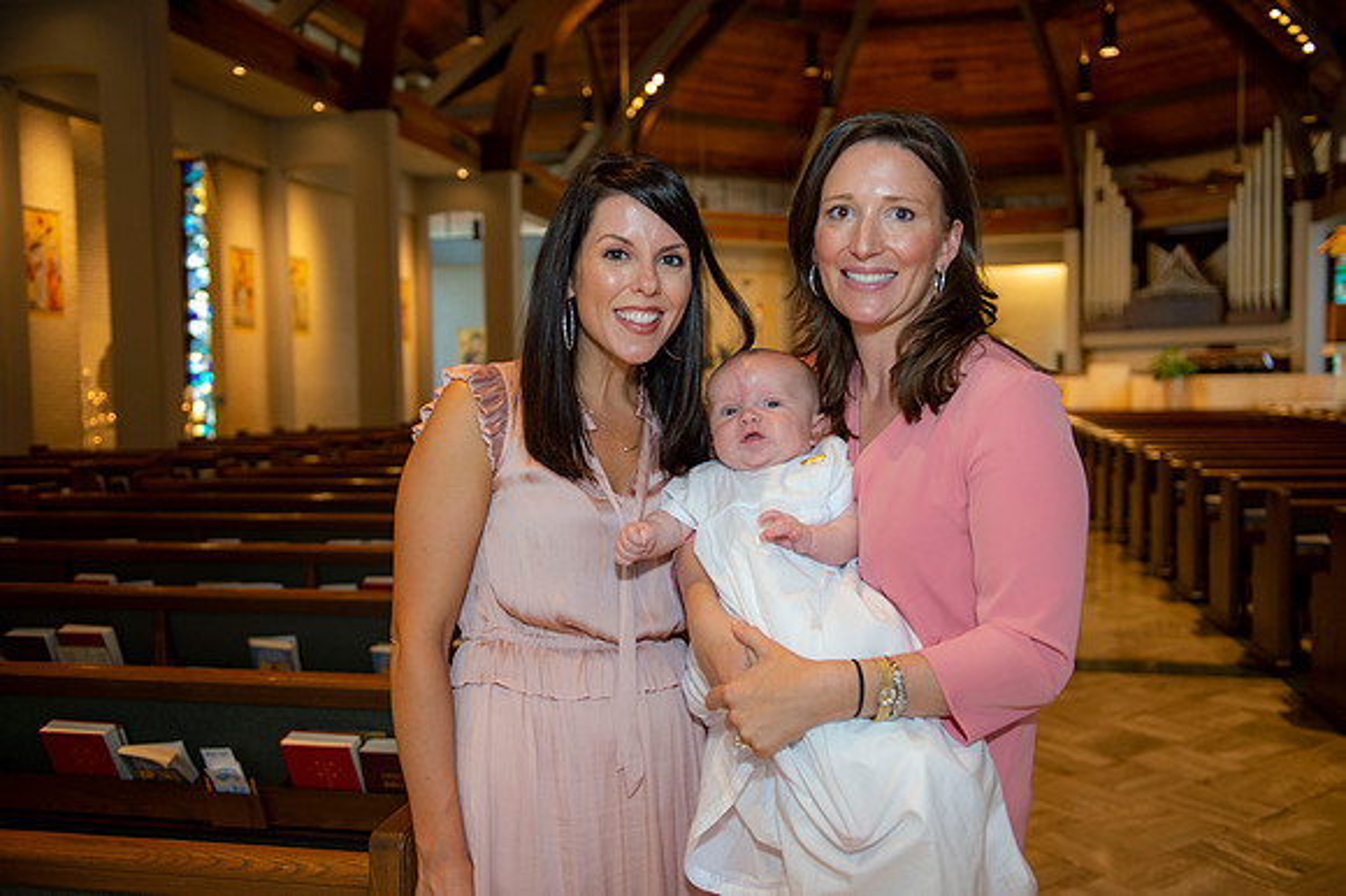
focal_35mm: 34
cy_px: 448
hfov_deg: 55.8
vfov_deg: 38.8
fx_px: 1270
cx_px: 673
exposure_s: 1/100
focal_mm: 34
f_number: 3.2
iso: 1000
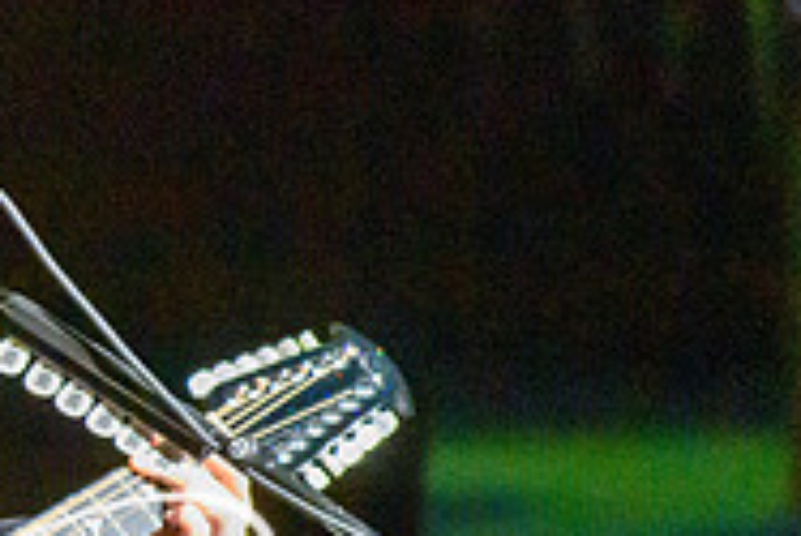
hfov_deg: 1.8
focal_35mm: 1117
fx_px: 24872
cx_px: -326
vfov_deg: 1.2
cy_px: 328
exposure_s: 1/160
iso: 12800
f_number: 6
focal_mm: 240
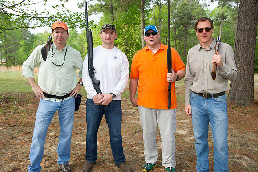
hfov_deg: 58.7
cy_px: 86
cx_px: 129
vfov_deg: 41.1
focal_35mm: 32
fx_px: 229
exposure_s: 1/250
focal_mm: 32
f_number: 5.6
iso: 320
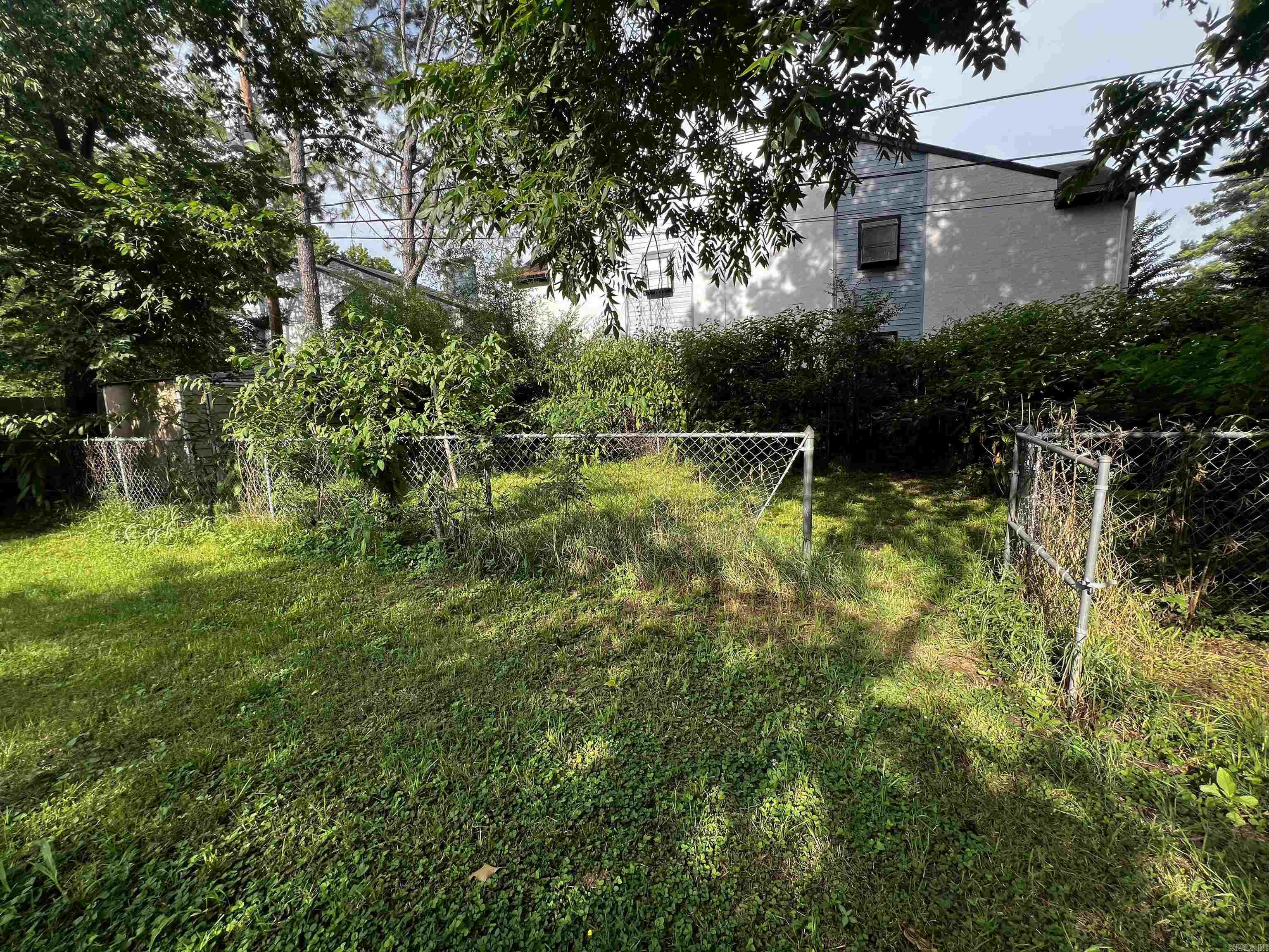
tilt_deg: -8.7
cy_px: 476
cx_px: 634
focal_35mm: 13
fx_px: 477
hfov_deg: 106.2
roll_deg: +2.8
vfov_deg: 89.9
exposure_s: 1/297
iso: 32
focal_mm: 1.57
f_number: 1.8
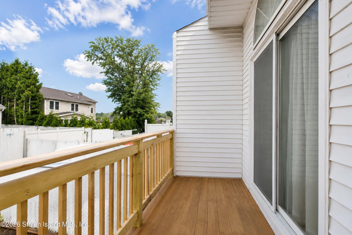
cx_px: 176
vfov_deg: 77.3
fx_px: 147
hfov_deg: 100.4
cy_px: 118
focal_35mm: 15
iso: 320
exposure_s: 1/80
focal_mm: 10
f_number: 9
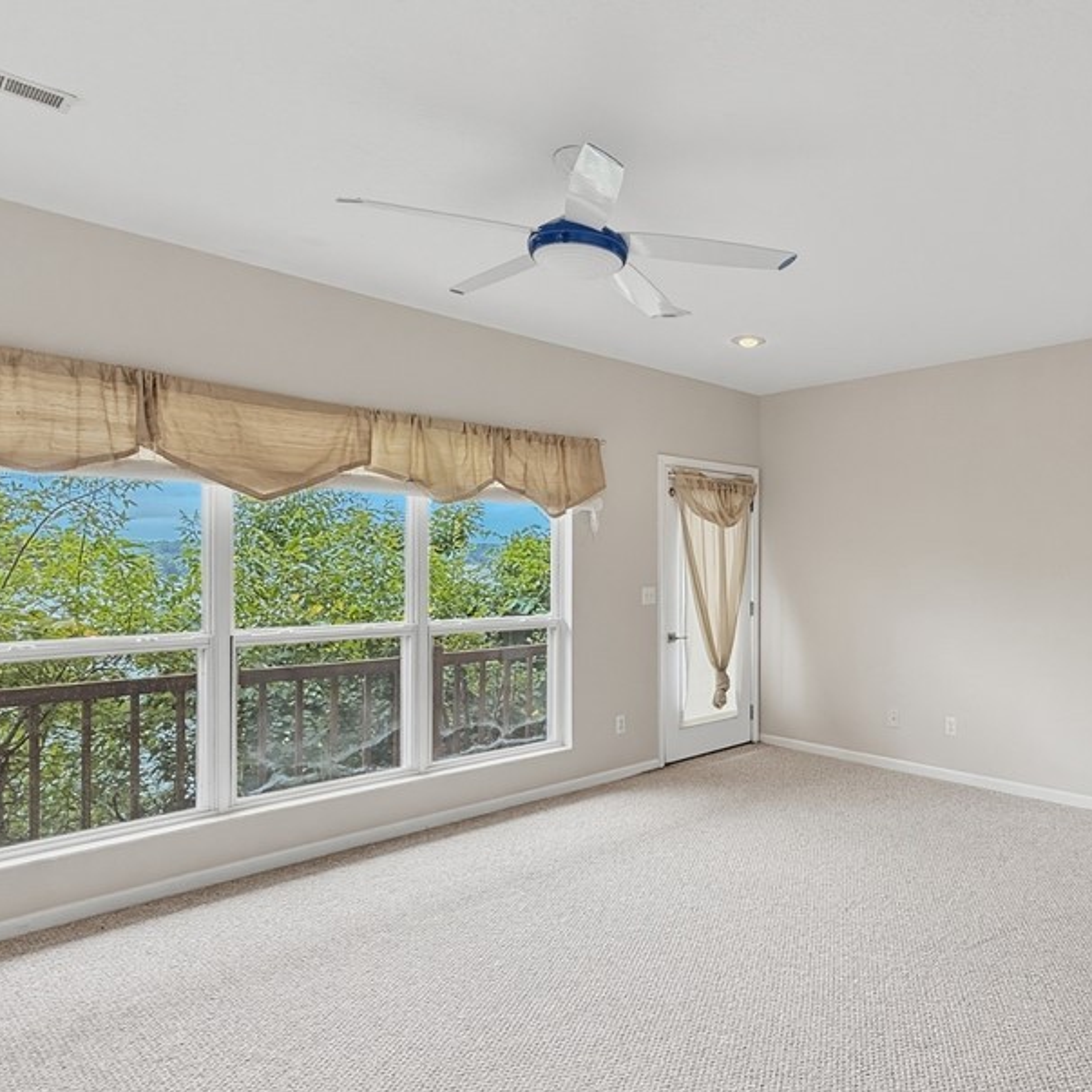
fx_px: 749
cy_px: 594
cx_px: 723
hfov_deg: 70.2
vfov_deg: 72.0
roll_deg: +0.6
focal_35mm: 21
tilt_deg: -2.0
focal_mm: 2.2
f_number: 2.2
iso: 64
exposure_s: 1/135
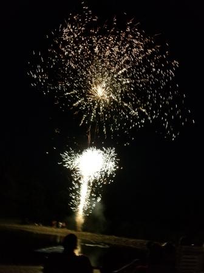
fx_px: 204
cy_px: 136
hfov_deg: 53.1
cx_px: 102
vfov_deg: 67.3
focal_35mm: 26
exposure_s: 1/13
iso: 250
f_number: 1.7
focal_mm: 4.3
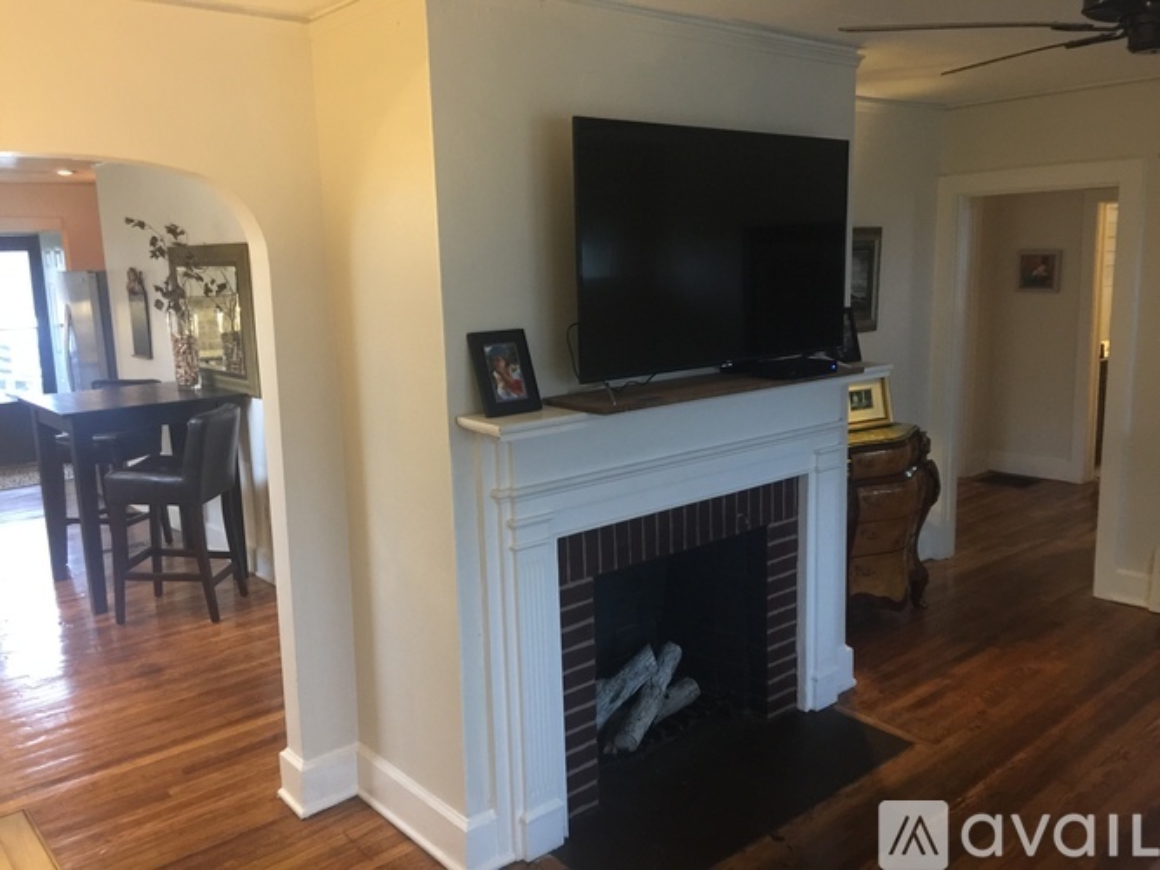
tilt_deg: -10.1
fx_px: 972
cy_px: 435
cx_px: 580
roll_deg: +0.1
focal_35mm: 29
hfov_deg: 61.7
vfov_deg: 48.2
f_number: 2.2
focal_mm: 4.15
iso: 125
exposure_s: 1/10
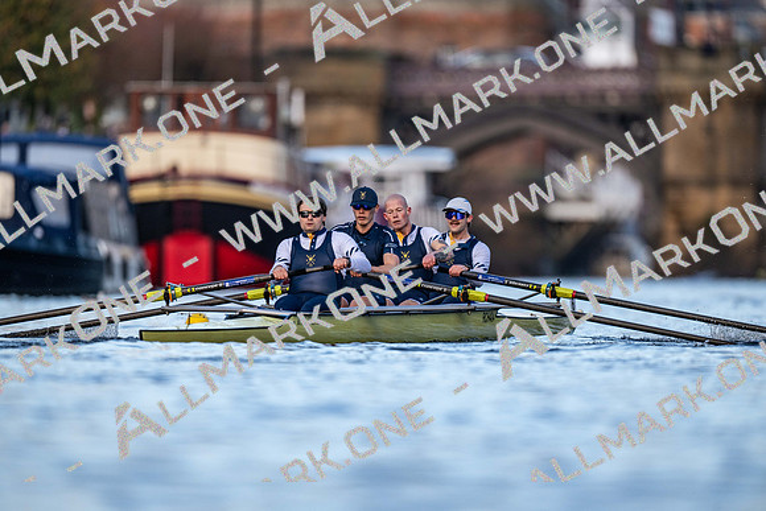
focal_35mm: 600
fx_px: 12769
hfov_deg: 3.4
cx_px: 383
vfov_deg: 2.3
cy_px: 256
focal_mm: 600
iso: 1000
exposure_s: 1/2500
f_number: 4
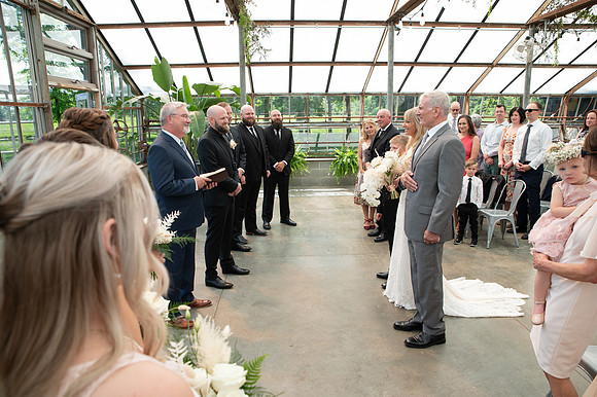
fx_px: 398
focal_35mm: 24
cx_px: 298
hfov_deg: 73.8
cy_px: 198
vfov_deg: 53.1
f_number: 5
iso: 160
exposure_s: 1/200
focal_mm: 24
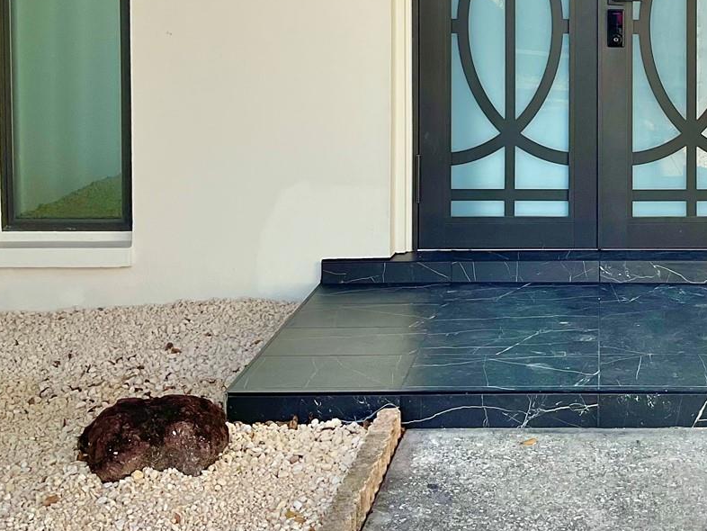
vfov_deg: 23.9
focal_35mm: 59
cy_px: 23
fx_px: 1205
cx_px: 625
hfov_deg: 31.3
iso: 16
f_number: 1.8
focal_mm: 3
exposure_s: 1/719
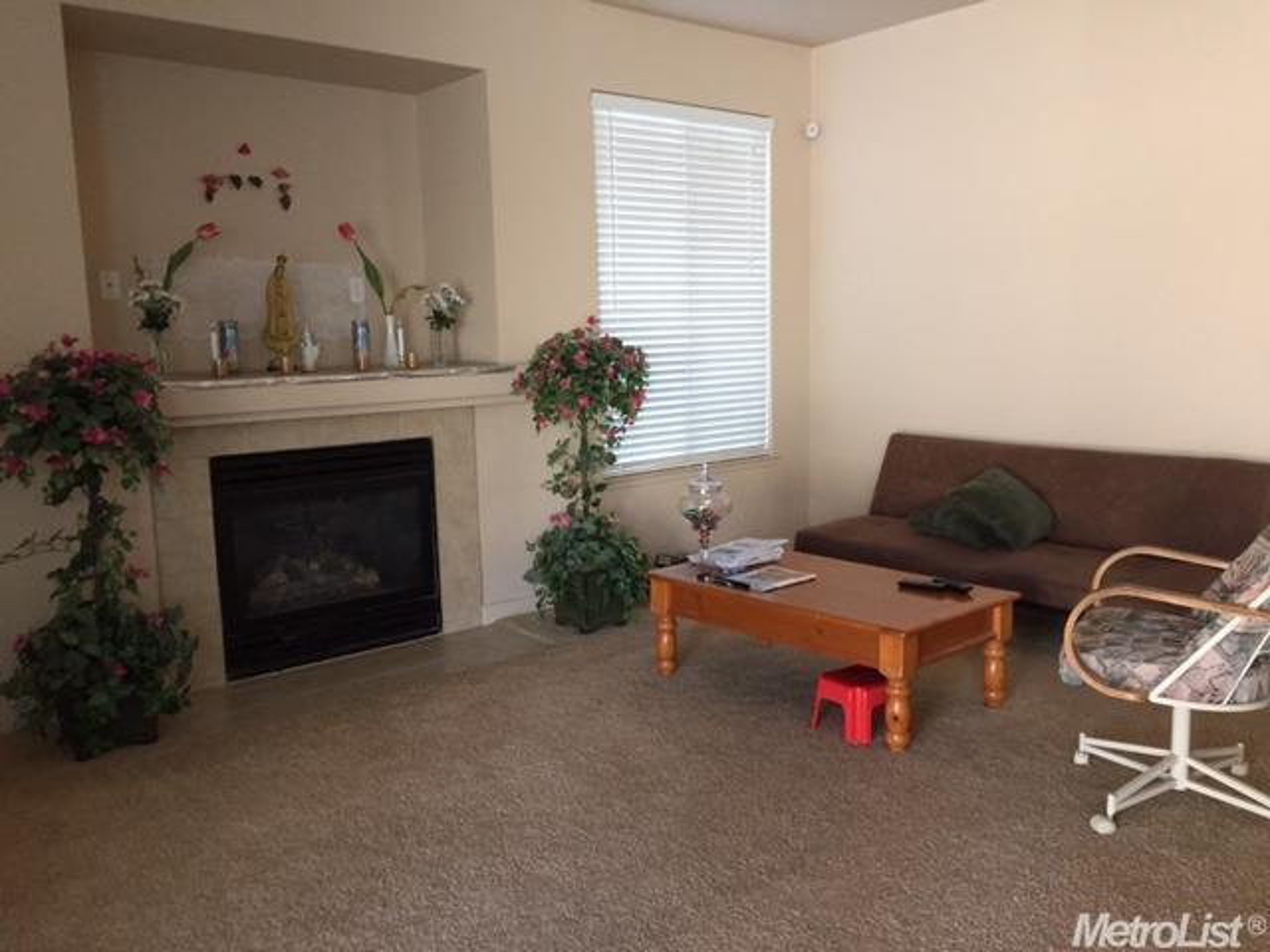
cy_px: 476
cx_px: 635
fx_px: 1064
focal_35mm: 29
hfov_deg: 61.7
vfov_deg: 48.2
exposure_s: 1/30
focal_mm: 4.15
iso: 125
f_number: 2.2
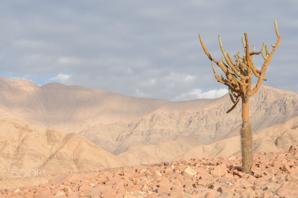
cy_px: 99
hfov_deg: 18.2
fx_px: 930
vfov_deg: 12.1
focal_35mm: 112
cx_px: 149
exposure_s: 1/320
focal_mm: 75
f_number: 16
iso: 500
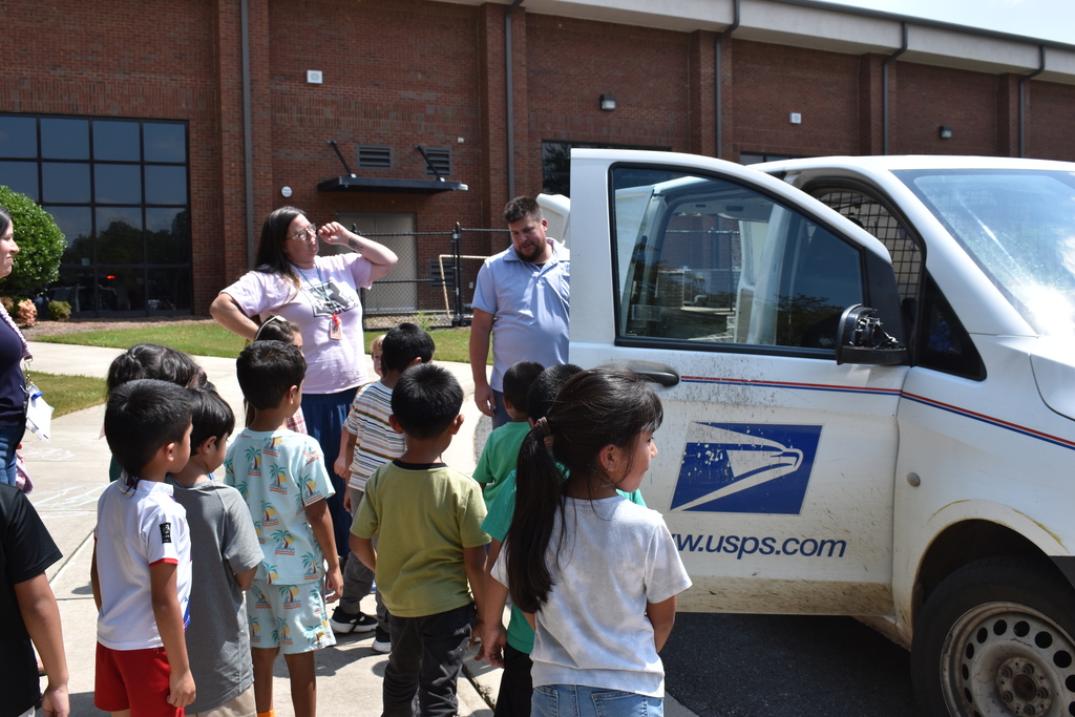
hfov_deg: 53.1
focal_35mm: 36
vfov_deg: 36.9
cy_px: 358
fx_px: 1075
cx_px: 538
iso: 200
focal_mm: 24
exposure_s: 1/400
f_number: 10
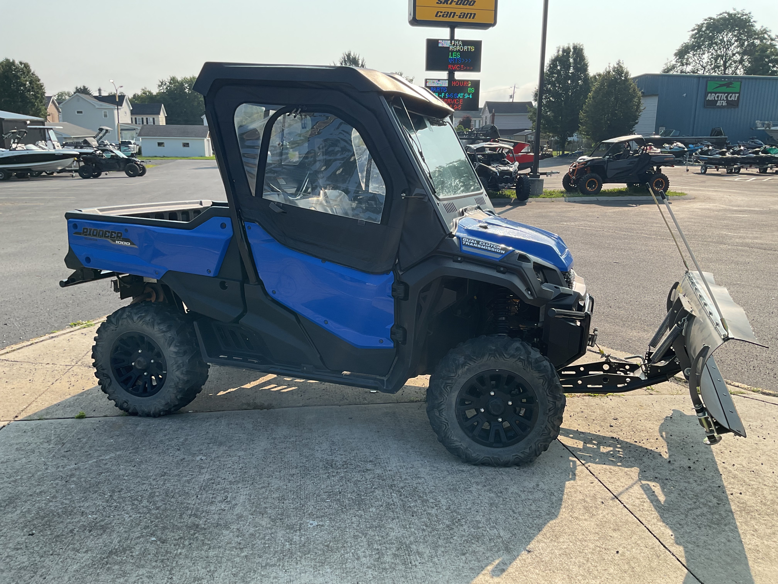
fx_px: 652
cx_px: 389
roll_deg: -0.2
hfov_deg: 61.7
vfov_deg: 48.2
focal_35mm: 29
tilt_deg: -13.2
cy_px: 292
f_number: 1.8
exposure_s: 1/997
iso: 16
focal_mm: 3
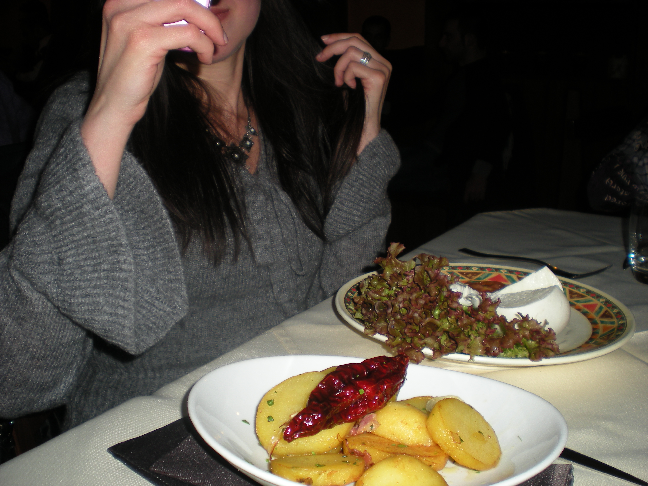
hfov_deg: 49.0
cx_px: 324
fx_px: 711
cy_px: 243
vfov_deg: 37.7
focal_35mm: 38
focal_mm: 6.3
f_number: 3.1
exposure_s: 1/60
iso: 64
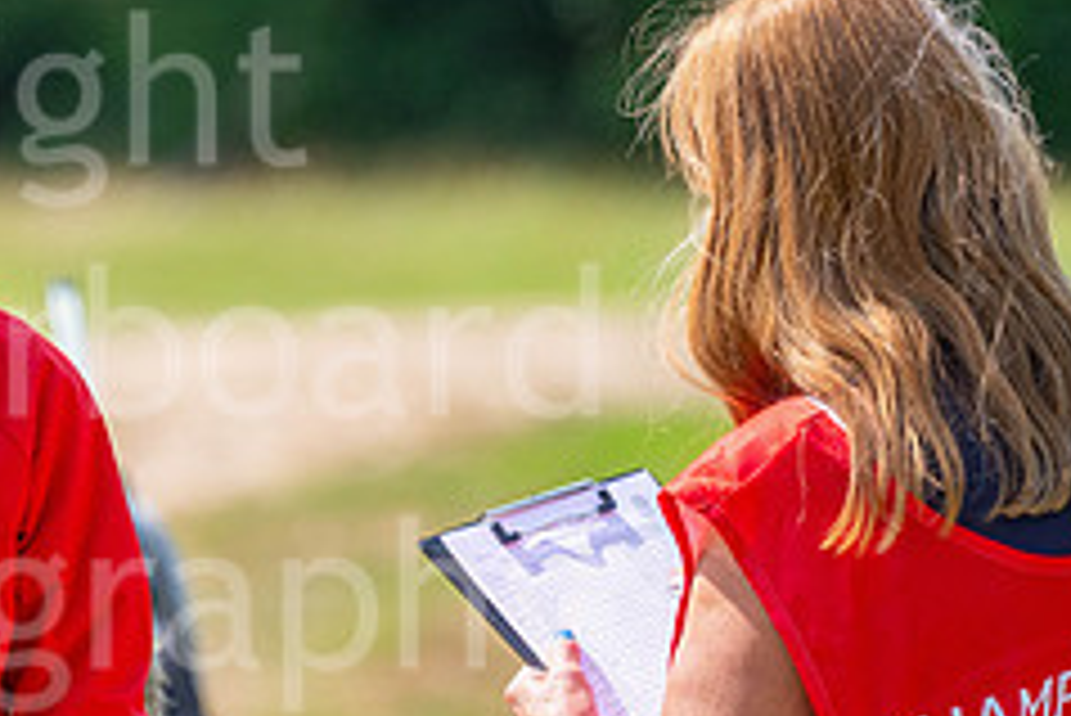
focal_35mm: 730
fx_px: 21730
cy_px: 385
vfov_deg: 1.9
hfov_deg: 2.8
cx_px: 27
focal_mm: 300
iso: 640
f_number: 5
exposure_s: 1/2500
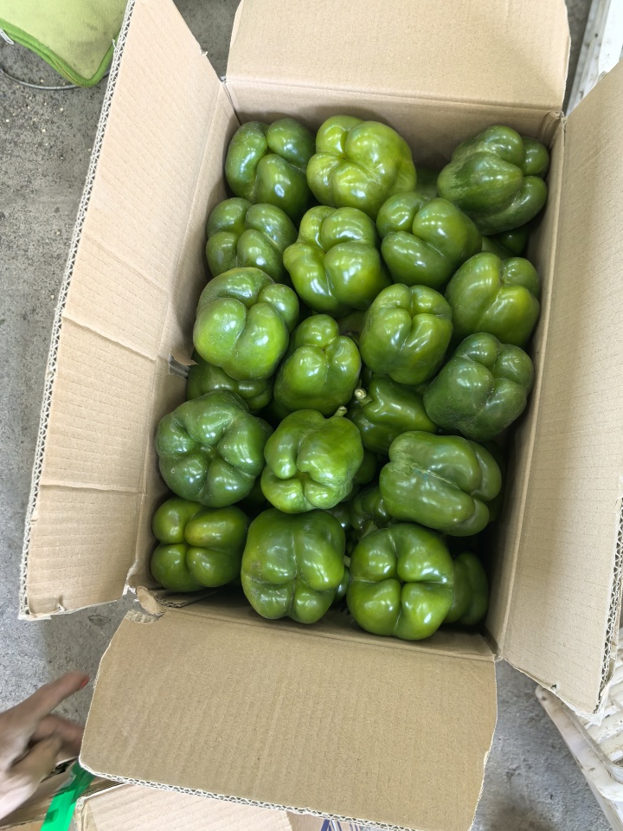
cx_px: 339
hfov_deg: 46.7
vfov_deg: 60.0
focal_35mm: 30
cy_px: 429
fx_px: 720
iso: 250
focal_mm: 5.75
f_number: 2
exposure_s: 1/100
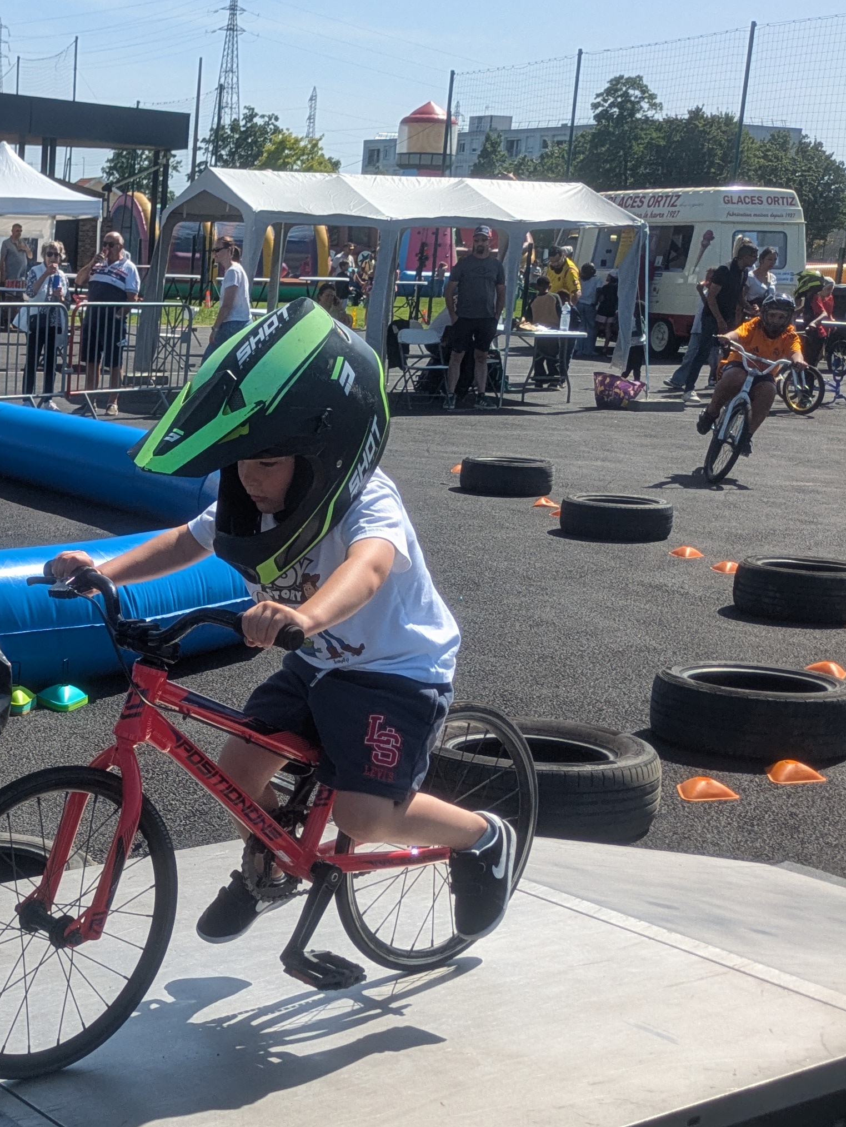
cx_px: 0
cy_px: 688
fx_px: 1856
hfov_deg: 24.5
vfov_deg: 33.6
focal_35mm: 57
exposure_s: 1/2028
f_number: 1.89
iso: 48
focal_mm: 5.43
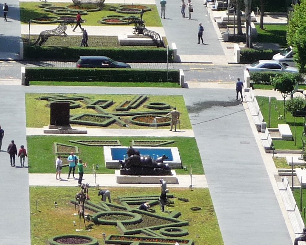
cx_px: 38
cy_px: -75
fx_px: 3659
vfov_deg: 3.8
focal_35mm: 404
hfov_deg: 4.8
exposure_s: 1/400
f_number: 4.7
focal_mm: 17.5
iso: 100
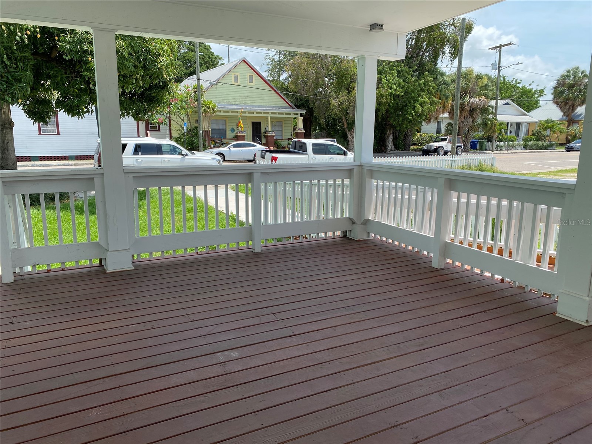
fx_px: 445
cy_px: 222
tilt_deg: -10.2
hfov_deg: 67.3
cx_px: 296
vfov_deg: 53.1
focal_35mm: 26
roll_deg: +0.2
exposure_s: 1/1377
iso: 32
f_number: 1.8
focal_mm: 4.25
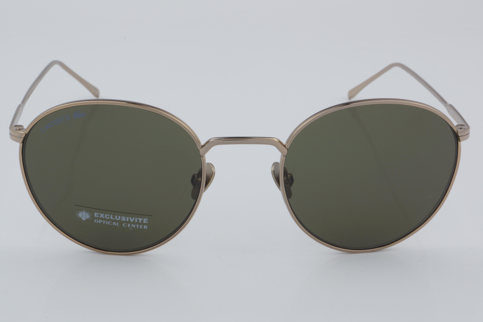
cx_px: 242
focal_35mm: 82
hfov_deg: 24.6
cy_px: 161
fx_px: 1107
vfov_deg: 16.6
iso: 100
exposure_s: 1/4
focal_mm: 55
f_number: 32
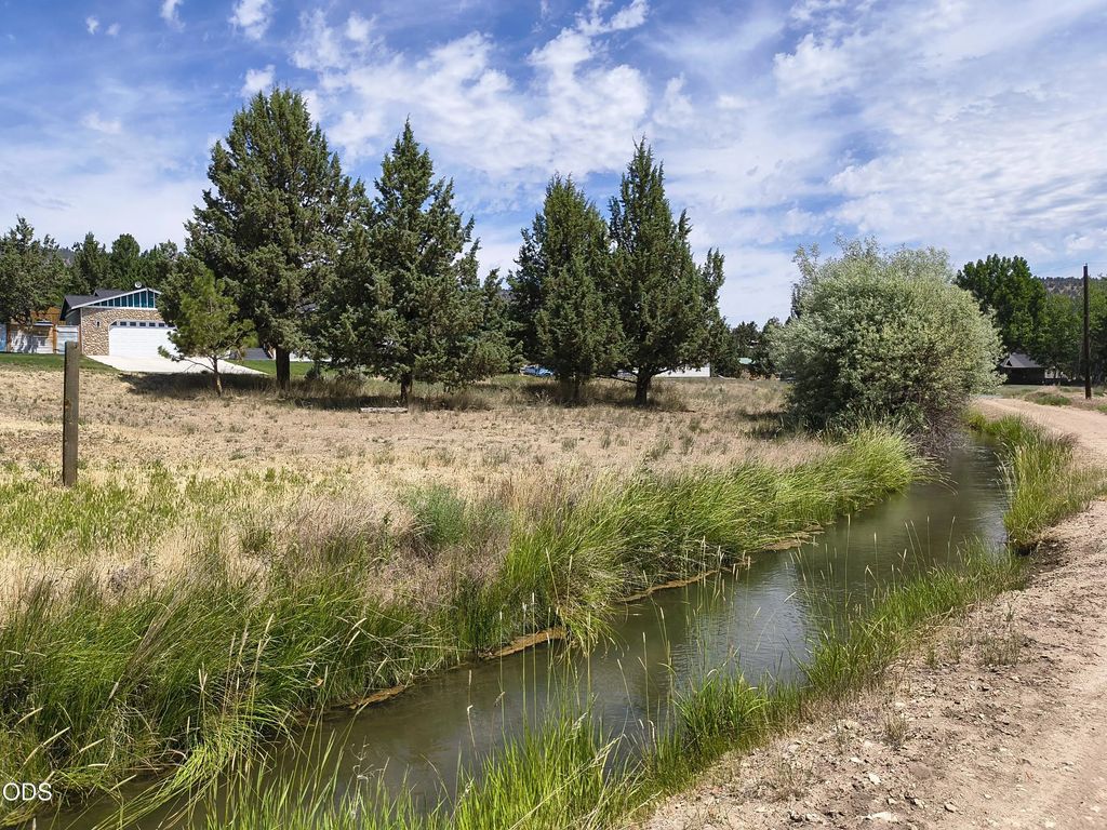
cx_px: 554
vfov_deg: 54.9
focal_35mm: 25
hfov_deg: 69.4
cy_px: 415
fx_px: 799
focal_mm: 4.68
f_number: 1.7
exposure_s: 1/1347
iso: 100
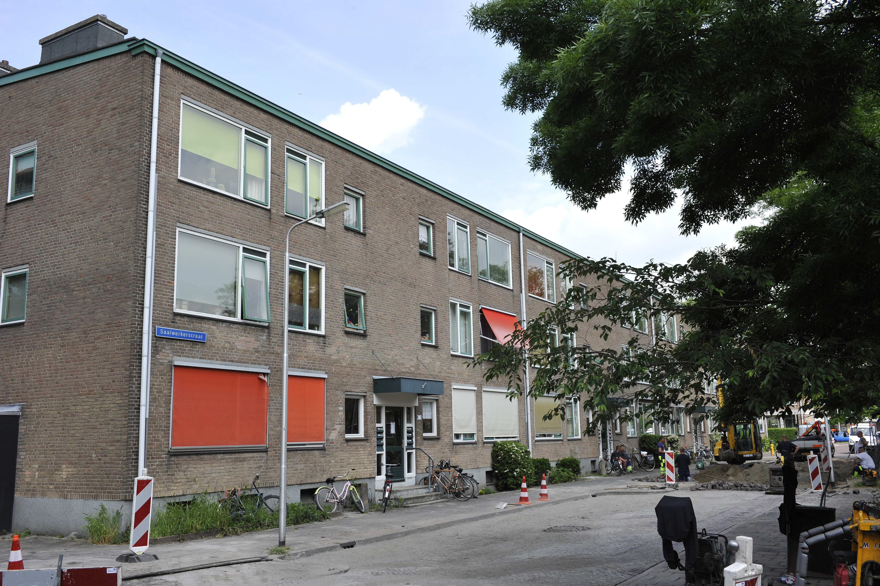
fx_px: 782
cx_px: 440
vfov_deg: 41.1
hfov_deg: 58.7
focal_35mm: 32
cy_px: 293
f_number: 11
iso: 640
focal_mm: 32
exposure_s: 1/500
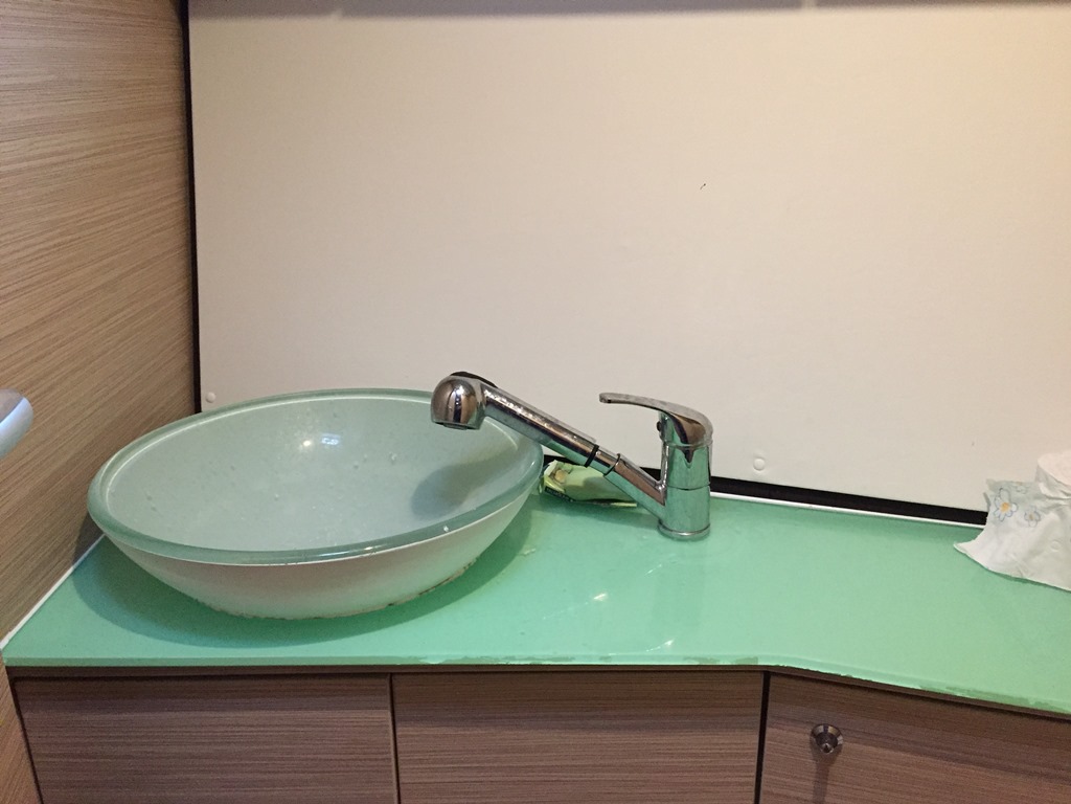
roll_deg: -0.5
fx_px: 897
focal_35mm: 29
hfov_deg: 61.7
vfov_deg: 48.2
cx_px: 536
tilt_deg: -21.3
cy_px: 402
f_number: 2.2
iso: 320
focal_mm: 4.15
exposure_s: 1/17
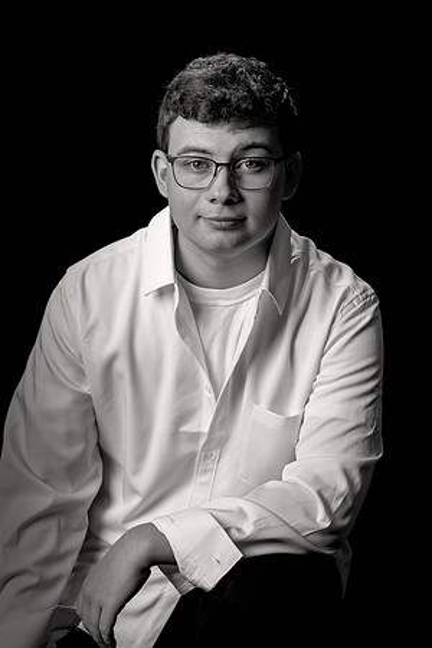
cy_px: 324
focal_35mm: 70
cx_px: 216
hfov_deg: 19.5
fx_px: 1260
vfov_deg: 28.8
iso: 100
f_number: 5
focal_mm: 70
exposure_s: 1/160
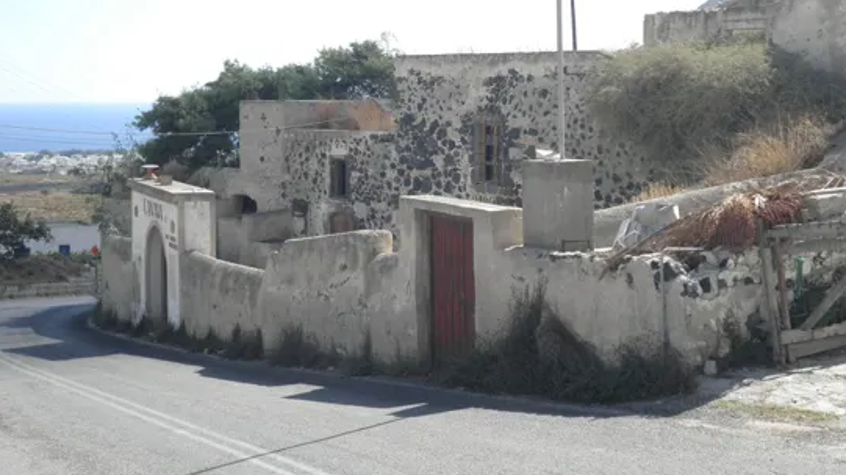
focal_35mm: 64
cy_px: 175
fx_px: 1435
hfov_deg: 32.8
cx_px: 428
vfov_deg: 18.8
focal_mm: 9.6
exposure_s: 1/320
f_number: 4.8
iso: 64
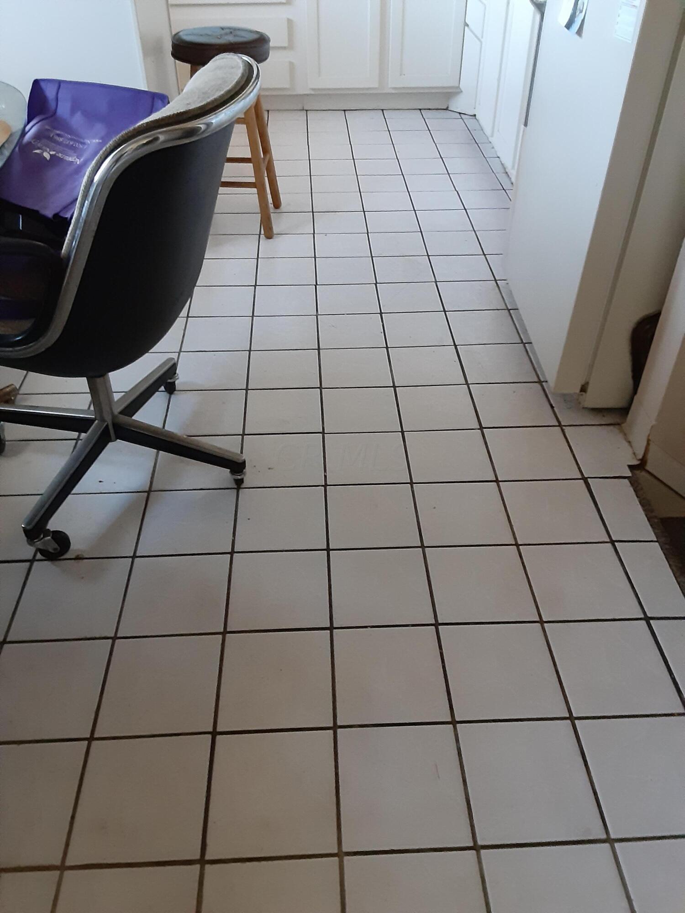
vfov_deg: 65.3
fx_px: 712
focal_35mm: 27
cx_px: 342
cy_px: 456
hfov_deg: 51.4
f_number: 1.9
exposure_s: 1/24
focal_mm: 2.91
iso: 400
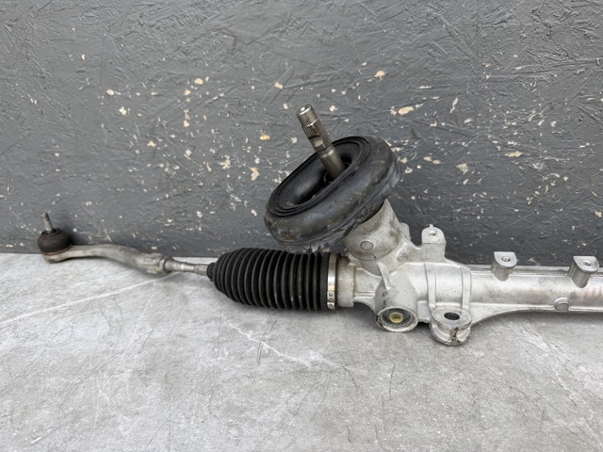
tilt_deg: -18.7
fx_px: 418
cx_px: 302
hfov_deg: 71.6
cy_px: 226
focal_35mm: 24
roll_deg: +3.0
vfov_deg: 56.8
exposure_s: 1/291
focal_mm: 6.76
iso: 80
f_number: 1.78
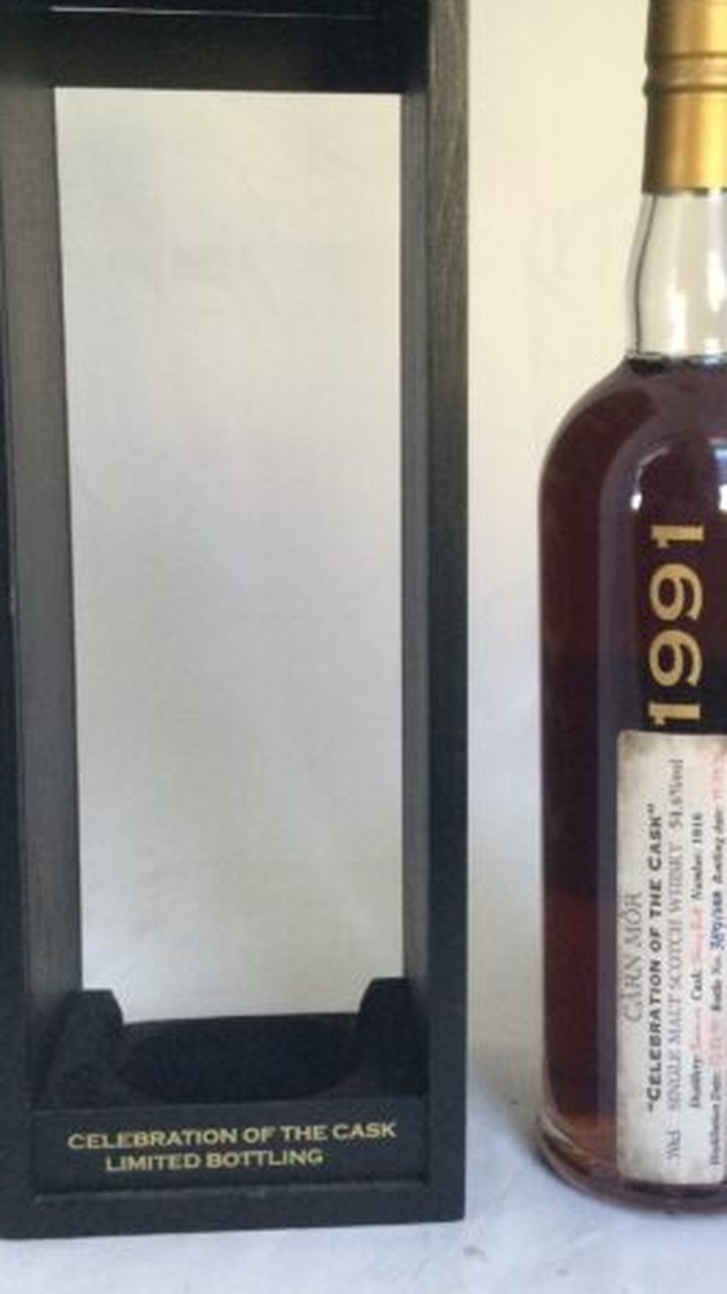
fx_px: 1578
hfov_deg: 25.8
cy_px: 509
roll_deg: -0.1
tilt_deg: -8.7
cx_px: 463
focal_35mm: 46
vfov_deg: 44.3
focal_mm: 3.3
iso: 125
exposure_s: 1/33
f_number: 2.4
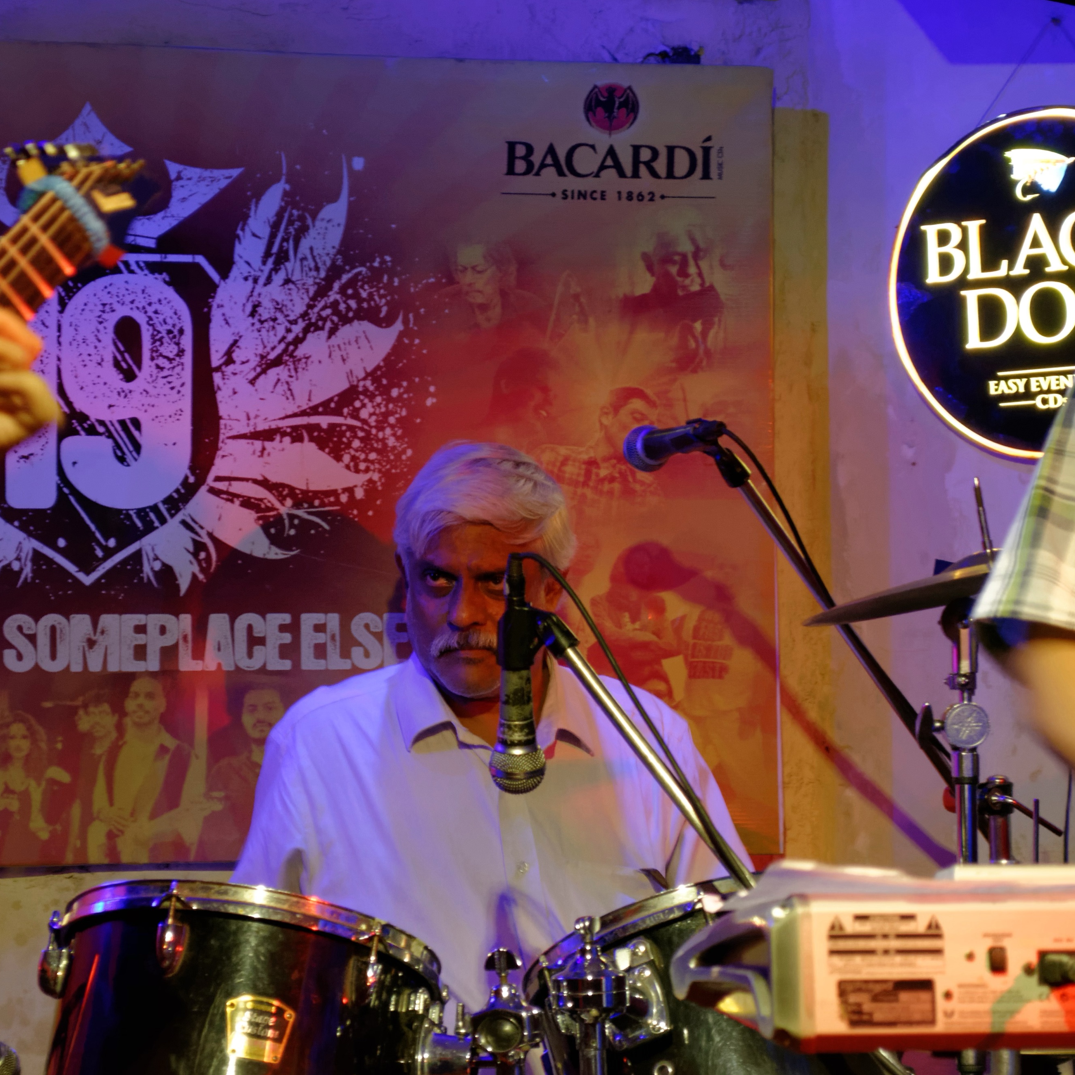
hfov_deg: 13.5
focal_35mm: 129
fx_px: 4525
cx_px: 557
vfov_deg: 13.5
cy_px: 580
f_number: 5.6
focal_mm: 55
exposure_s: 1/13
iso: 4000
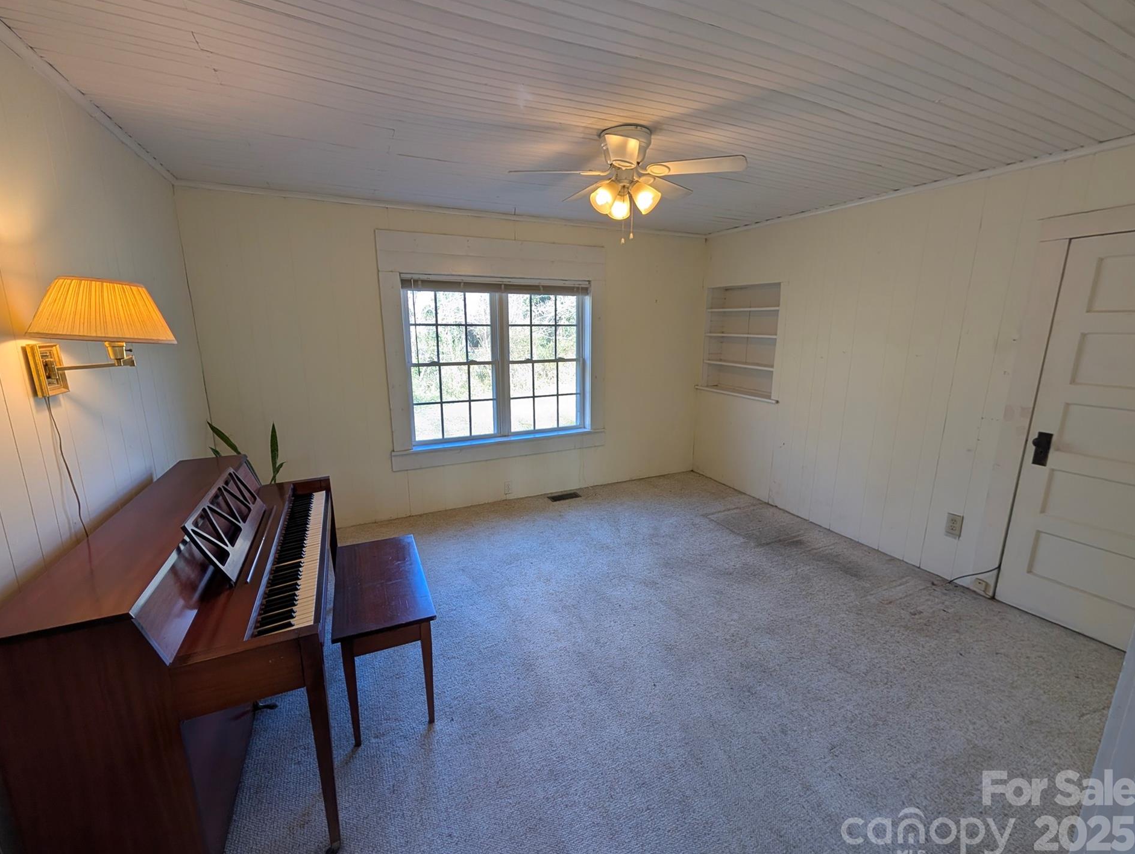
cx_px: 565
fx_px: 427
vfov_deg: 90.1
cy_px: 421
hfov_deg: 106.1
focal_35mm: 13
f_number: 1.7
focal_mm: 2.02
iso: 56
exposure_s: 1/120
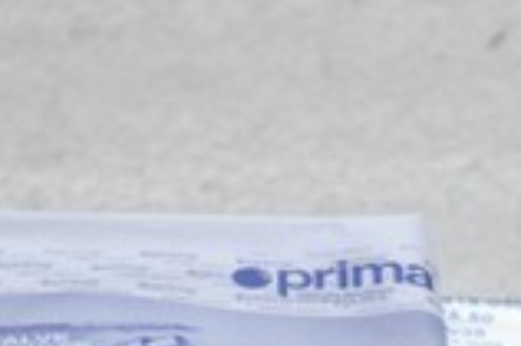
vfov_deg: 5.8
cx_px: 468
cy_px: 674
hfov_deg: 8.9
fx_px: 3340
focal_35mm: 231
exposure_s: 1/60
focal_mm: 38
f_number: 5
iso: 400
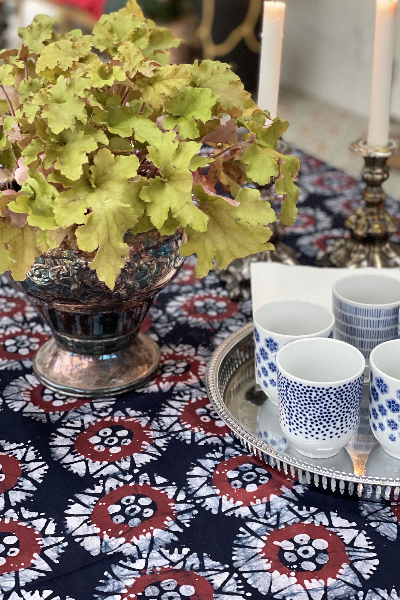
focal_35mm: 55
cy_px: 296
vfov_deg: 36.2
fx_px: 917
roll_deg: -0.4
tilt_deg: -26.2
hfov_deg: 24.6
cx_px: 196
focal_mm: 6
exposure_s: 1/40
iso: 250
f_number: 2
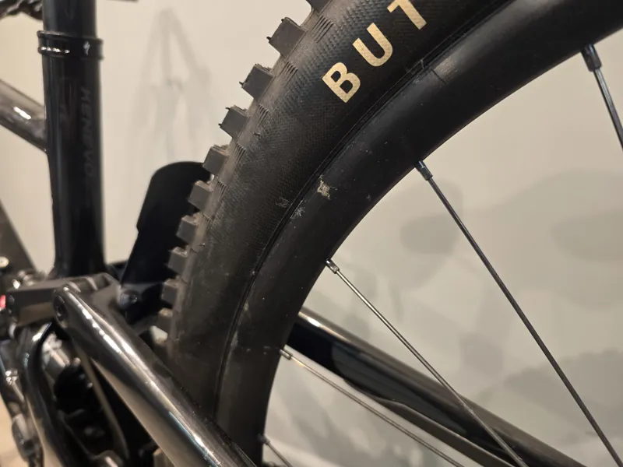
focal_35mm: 23
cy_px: 234
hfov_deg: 73.9
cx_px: 312
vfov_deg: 58.9
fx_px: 414
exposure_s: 1/50
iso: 200
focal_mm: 6.3
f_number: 1.7
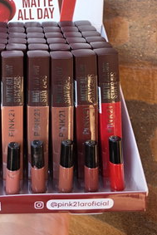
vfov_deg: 39.9
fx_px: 294
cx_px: 28
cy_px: 17
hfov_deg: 29.1
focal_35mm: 45
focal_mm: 6.3
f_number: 1.7
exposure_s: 1/180
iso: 64
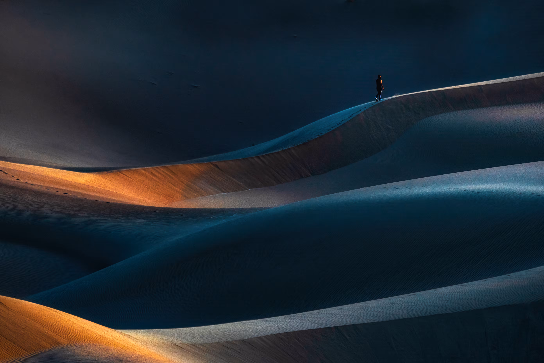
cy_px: 182
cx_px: 272
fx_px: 5666
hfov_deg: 5.5
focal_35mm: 375
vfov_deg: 3.7
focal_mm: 250
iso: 320
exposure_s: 1/320
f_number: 5.6
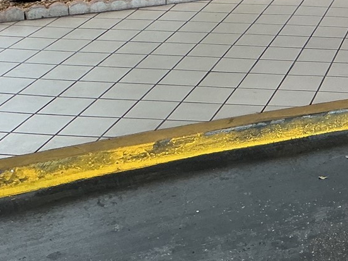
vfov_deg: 16.4
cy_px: -95
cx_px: 400
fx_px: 844
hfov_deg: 21.8
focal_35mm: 84
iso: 50
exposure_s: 1/120
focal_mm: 3
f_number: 1.8
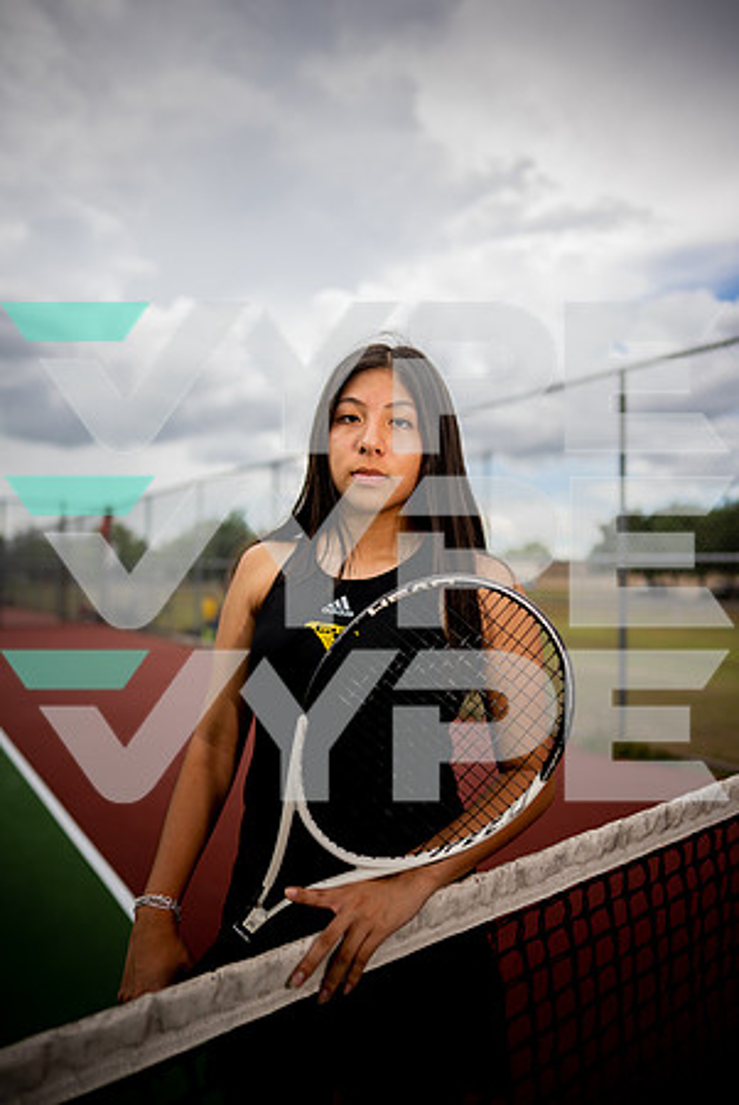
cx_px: 370
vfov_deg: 73.7
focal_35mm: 24
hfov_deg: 53.2
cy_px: 552
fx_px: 737
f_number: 1.4
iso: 50
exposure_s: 1/2000
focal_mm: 24
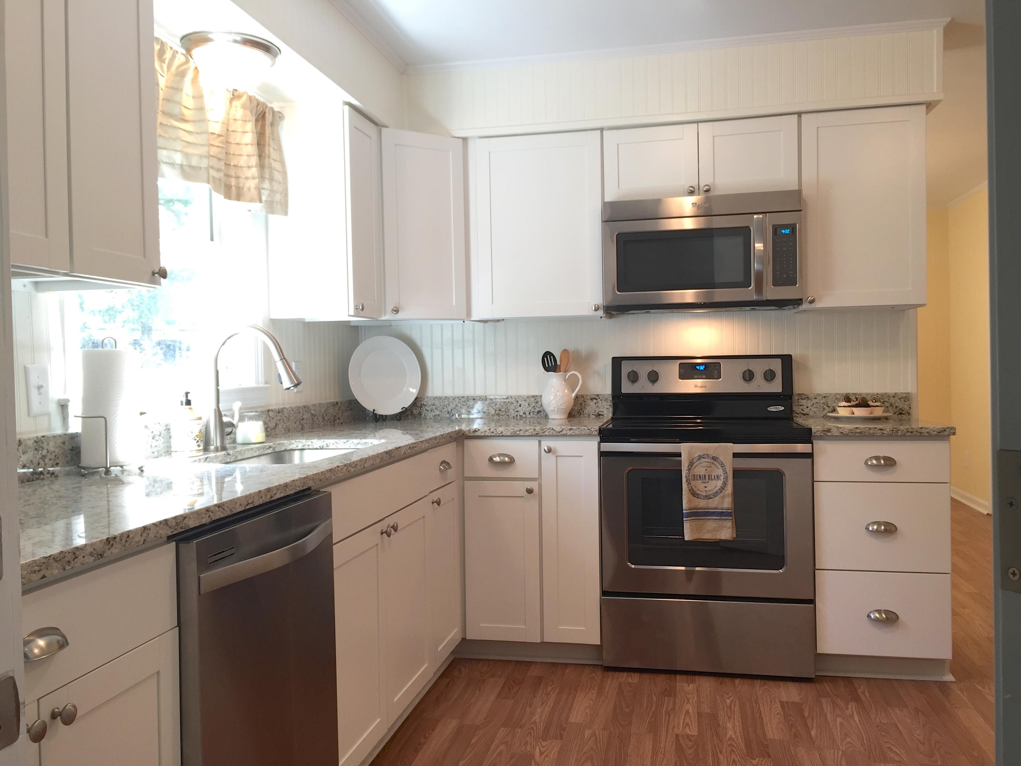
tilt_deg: -1.0
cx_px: 510
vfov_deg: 48.2
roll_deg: +0.6
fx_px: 855
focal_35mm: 29
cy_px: 383
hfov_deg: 61.7
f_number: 2.2
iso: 50
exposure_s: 1/30
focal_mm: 4.15
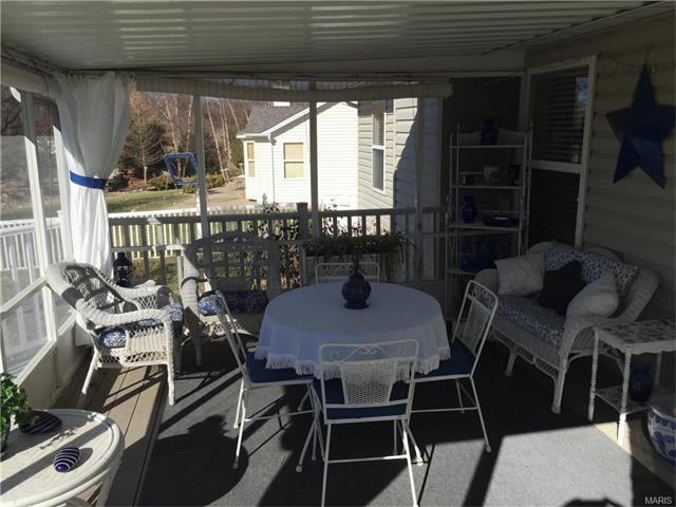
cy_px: 254
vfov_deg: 48.2
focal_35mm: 29
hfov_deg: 61.7
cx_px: 338
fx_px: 566
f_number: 2.2
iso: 32
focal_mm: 4.15
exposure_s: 1/1412
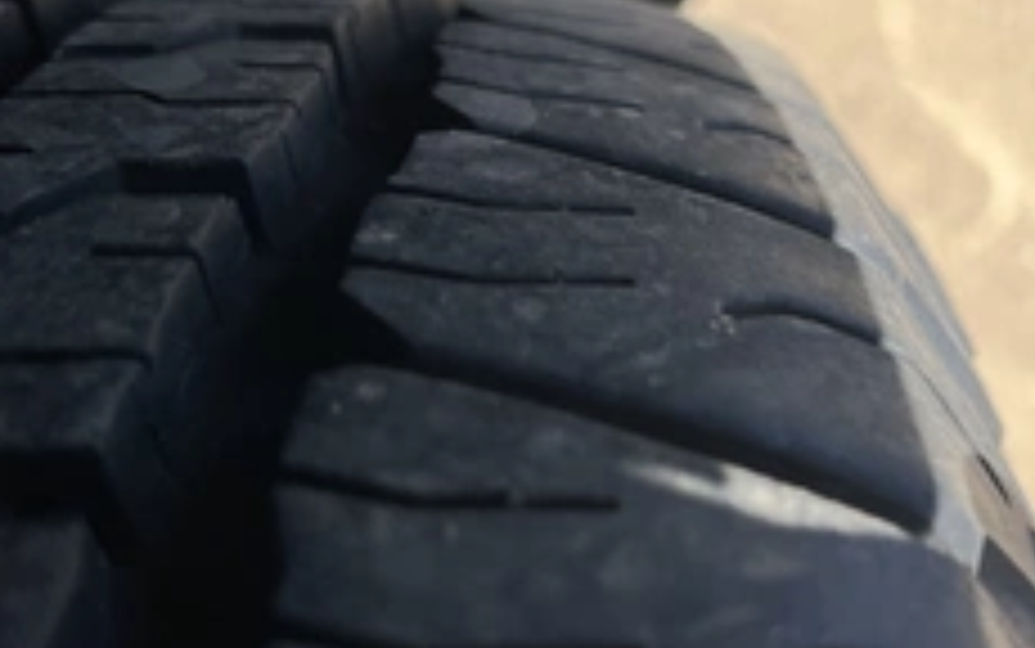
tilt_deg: -61.3
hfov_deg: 41.5
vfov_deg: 26.9
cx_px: 639
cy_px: 342
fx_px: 1355
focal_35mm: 48
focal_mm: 5.1
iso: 50
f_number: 1.6
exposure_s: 1/2179
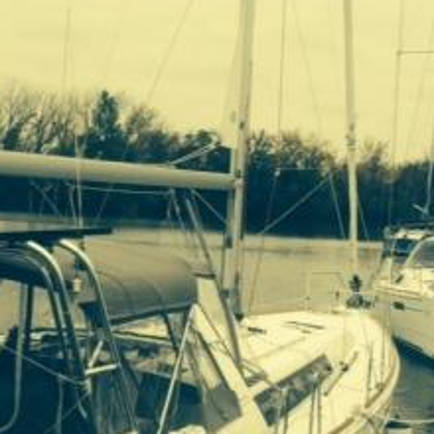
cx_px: -51
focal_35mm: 77
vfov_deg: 22.4
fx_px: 1092
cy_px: 264
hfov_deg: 21.3
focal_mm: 4.12
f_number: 2.2
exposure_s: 1/406
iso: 32
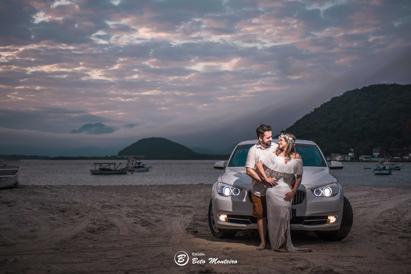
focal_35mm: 50
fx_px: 571
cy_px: 137
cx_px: 206
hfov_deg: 39.6
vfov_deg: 27.0
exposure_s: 1/250
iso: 100
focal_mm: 50
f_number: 2.8
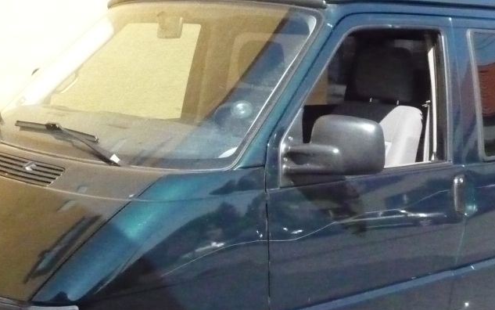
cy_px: 213
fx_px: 810
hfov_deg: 34.0
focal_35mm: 60
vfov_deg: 21.5
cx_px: 256
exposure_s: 1/1000
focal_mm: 4.7
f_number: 8
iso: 1600
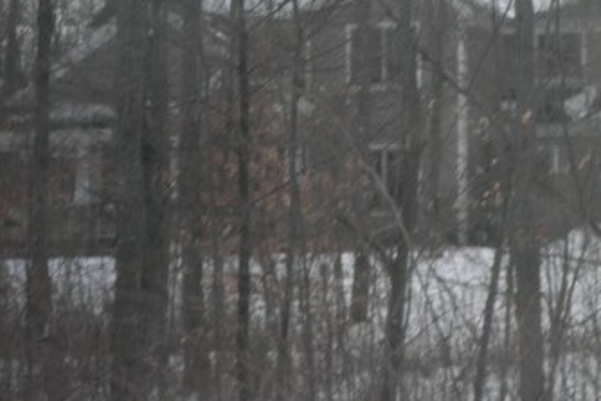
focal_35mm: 203
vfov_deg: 6.7
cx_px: 479
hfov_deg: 10.1
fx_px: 3390
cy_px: -9
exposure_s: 1/125
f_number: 5.3
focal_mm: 18.3
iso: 64
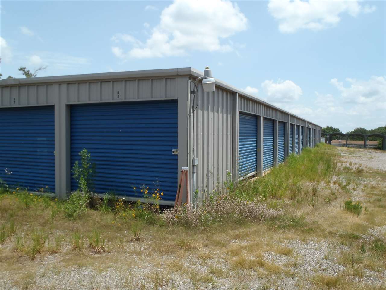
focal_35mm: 28
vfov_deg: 49.7
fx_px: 312
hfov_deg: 63.4
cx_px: 193
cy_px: 145
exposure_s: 1/80
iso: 80
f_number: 11
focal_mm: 5
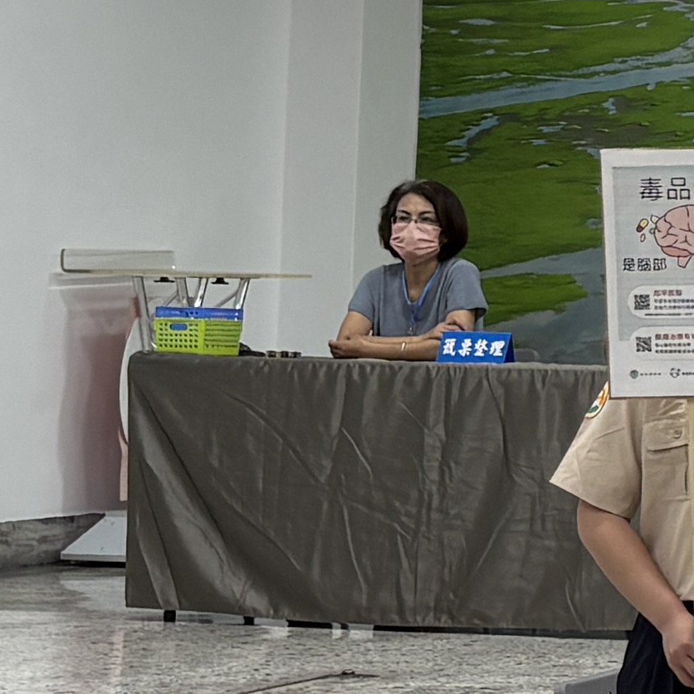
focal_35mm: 157
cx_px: 1557
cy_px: 199
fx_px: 3561
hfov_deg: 10.0
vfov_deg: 11.1
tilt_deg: +2.3
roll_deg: -1.5
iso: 100
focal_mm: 5.96
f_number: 1.6
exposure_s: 1/80
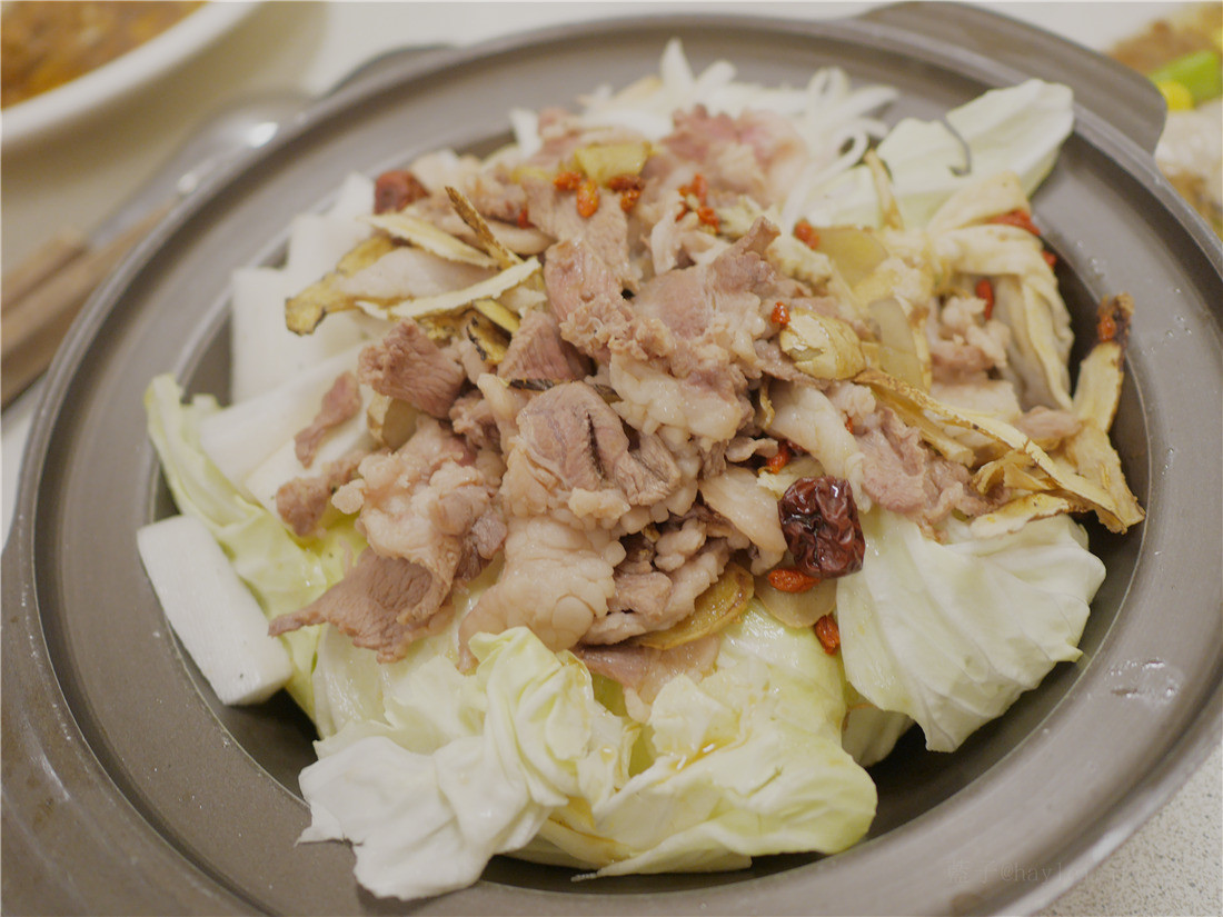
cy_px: 458
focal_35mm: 30
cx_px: 612
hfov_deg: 60.0
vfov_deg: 46.8
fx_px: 1060
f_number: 1.7
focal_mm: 15
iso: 400
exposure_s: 1/60
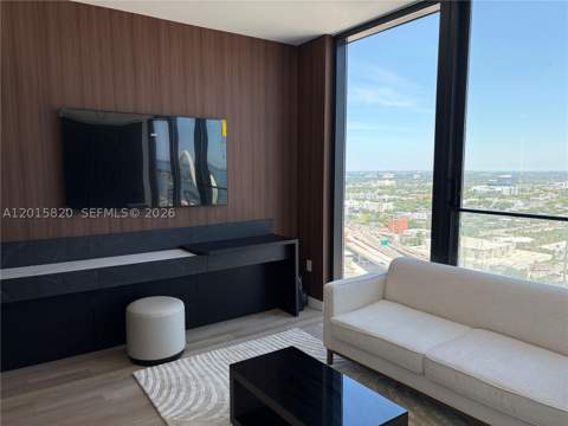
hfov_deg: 67.3
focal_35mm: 26
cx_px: 284
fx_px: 427
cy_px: 213
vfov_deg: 53.1
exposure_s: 1/468
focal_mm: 5.96
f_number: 1.6
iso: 50
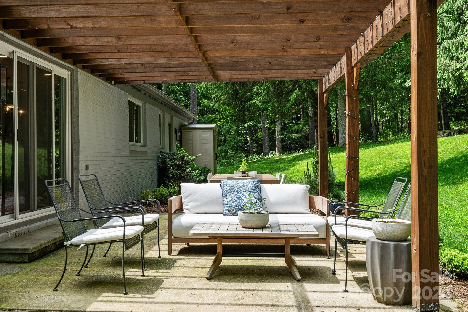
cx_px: 234
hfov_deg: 48.5
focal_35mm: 40
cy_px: 156
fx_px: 520
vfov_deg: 33.4
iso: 100
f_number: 10
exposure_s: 1/25
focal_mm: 27
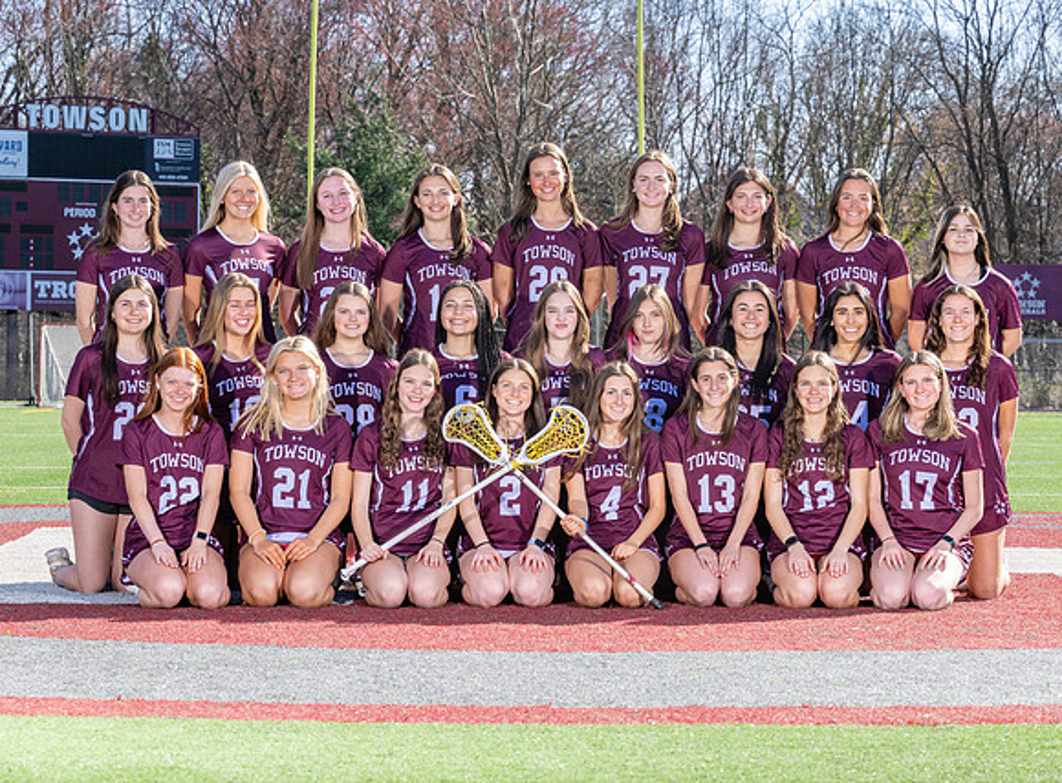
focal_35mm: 104
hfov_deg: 19.0
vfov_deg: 14.1
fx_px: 3167
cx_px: 555
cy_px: 413
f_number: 6.3
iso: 100
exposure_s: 1/200
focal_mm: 74
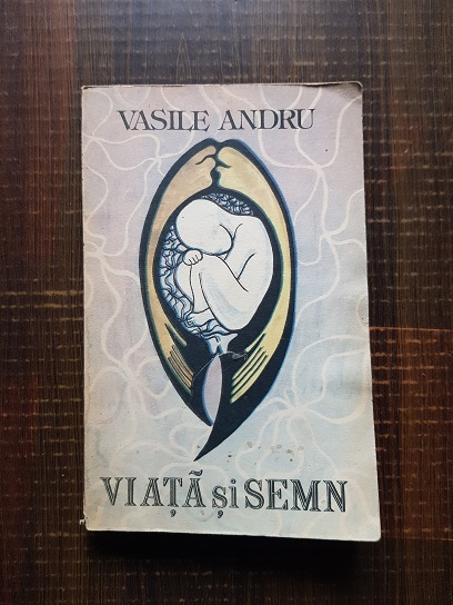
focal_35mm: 26
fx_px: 454
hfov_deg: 53.1
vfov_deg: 67.3
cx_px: 226
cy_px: 302
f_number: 1.7
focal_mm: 4.3
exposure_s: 1/22
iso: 200
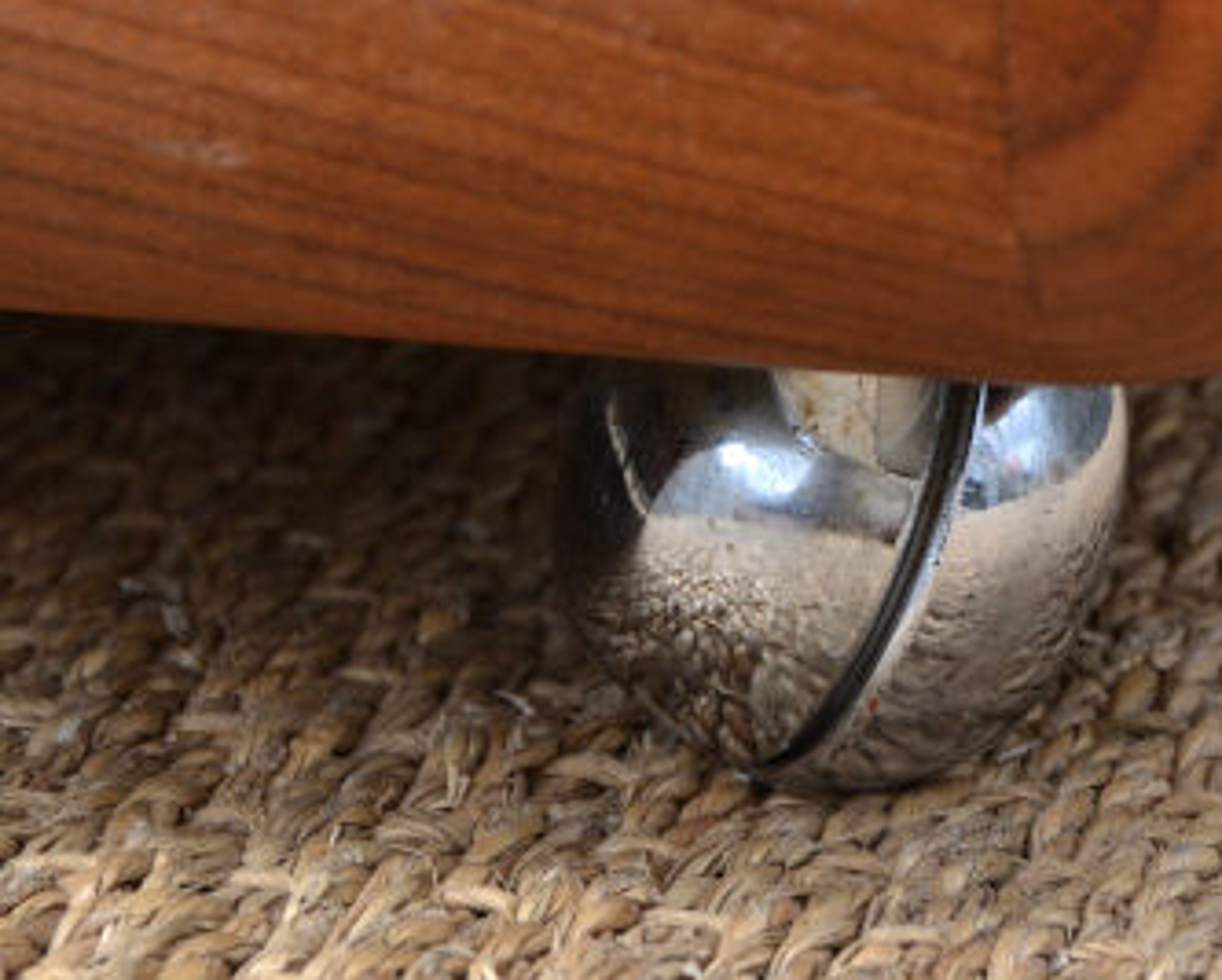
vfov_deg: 10.2
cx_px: 1005
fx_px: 5502
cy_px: 440
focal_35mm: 152
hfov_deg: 12.6
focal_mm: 40
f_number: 7.1
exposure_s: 1/200
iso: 100
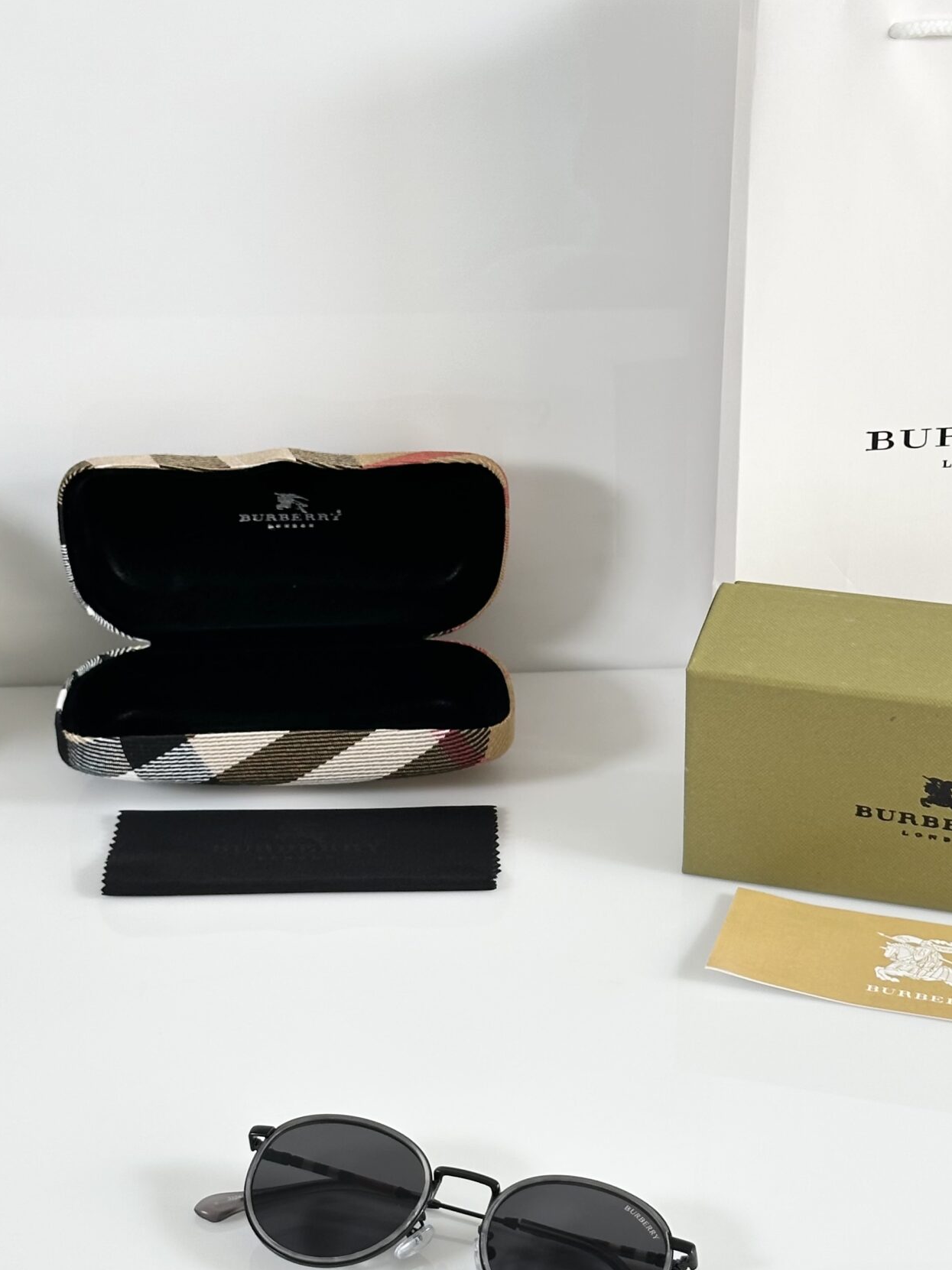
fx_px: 2715
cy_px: 856
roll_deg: +1.4
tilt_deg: -33.5
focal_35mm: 74
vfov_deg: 26.2
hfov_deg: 19.9
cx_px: 433
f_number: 1.78
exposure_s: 1/132
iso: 80
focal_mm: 6.86
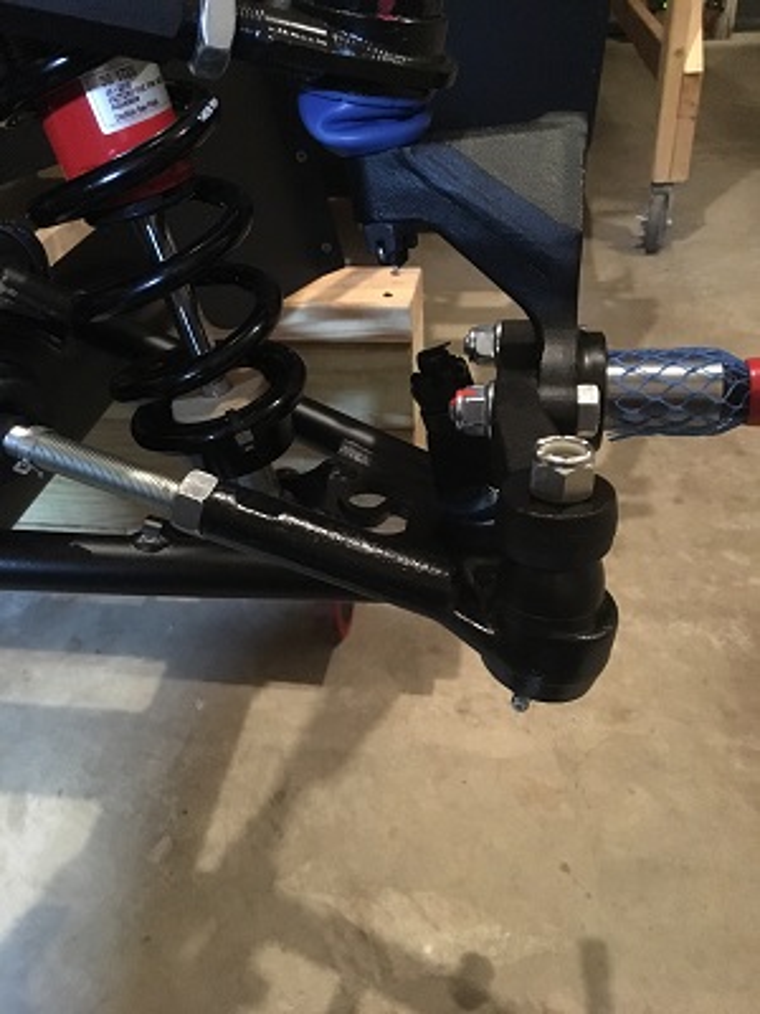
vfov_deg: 61.7
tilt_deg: -37.3
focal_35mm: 29
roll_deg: +3.6
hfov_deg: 48.2
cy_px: 507
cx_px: 380
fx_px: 849
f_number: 2.2
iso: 800
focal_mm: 4.15
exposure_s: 1/15
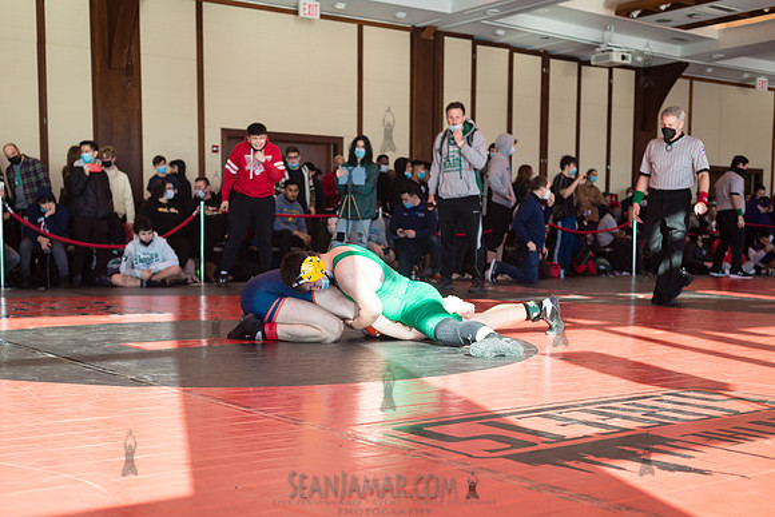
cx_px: 353
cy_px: 351
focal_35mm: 48
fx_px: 1024
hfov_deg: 41.4
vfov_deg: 28.1
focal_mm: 35
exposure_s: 1/400
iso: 400
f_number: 3.5
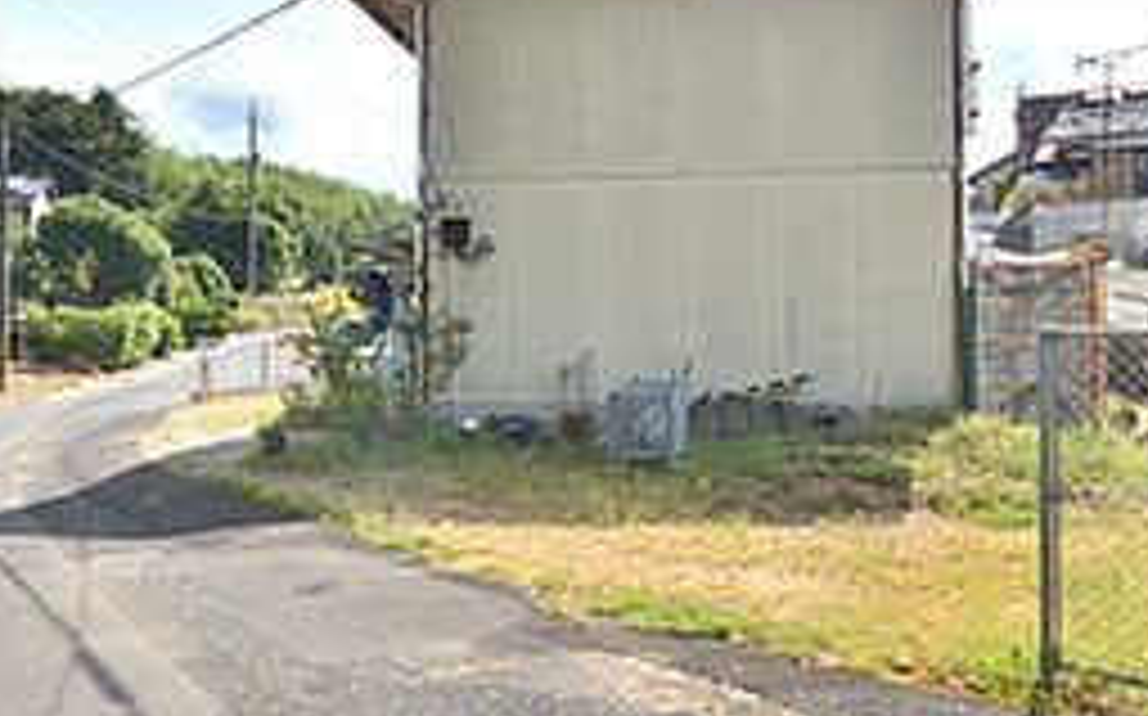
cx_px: 585
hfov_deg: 54.0
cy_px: 331
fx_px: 1126
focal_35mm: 36
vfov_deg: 35.3
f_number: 8
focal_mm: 10
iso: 100
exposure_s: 1/125
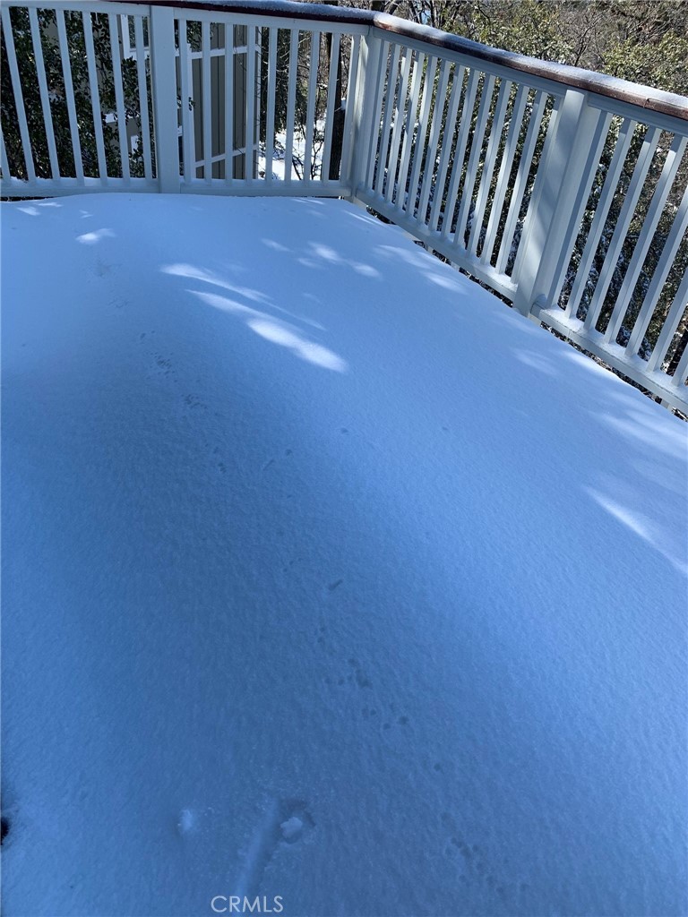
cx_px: 344
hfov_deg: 53.1
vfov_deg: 67.3
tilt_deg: -35.3
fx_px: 689
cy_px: 458
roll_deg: -4.8
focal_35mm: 26
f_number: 1.8
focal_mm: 4.25
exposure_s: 1/887
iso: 25
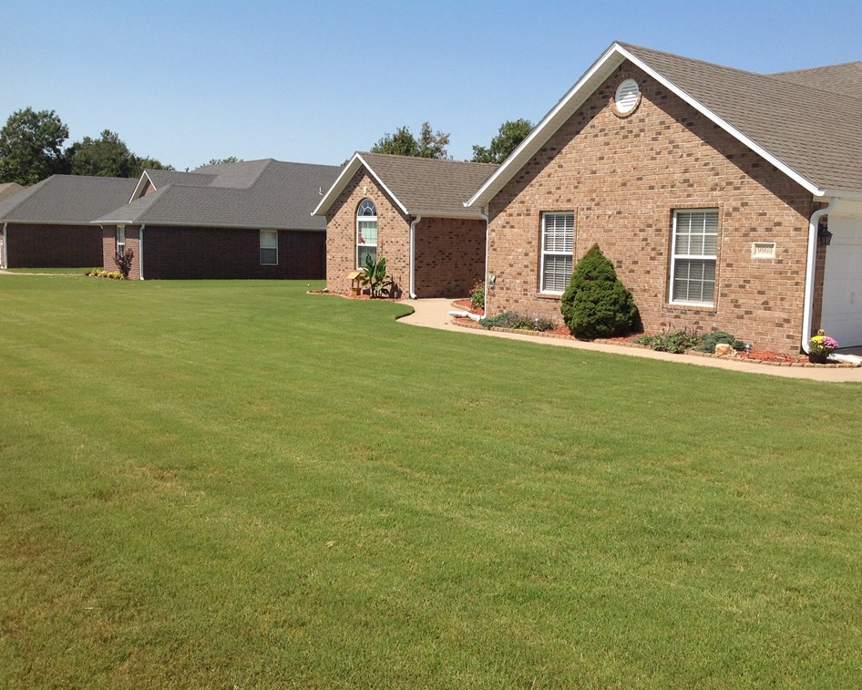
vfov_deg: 40.1
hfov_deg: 49.1
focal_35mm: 37
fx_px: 944
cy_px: 346
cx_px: 446
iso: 50
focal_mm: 4.28
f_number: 2.4
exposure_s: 1/2160
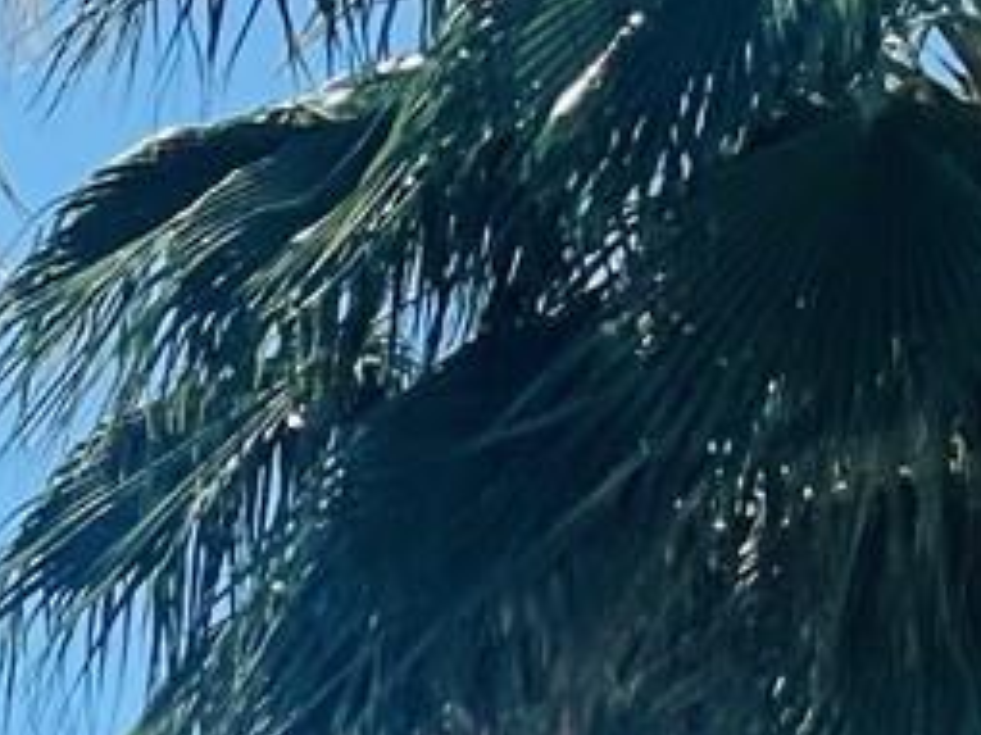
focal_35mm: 163
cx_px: -1458
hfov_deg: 10.3
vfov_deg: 8.3
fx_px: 4617
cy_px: 1786
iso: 32
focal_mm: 5.1
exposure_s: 1/6993
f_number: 1.6
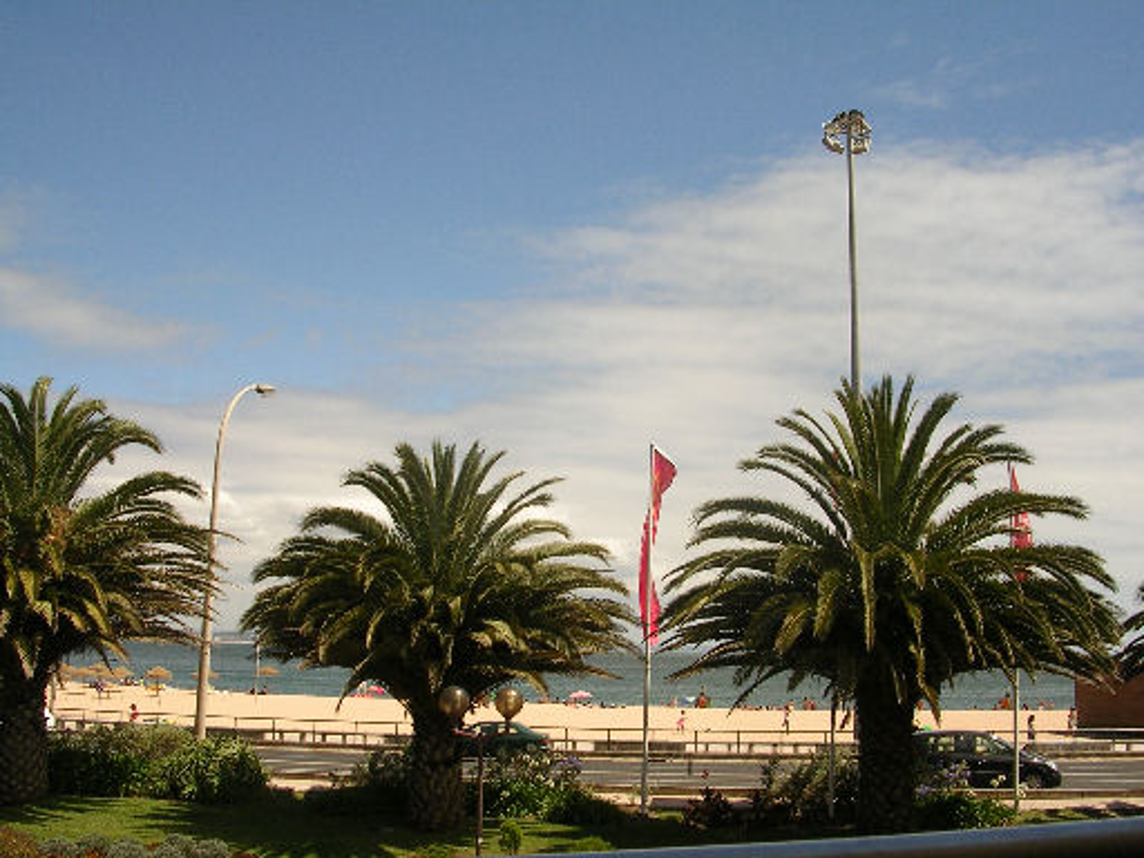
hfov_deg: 49.0
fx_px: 1256
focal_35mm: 38
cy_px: 429
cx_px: 572
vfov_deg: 37.7
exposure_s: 1/360
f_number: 5.6
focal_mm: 5.8
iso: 50
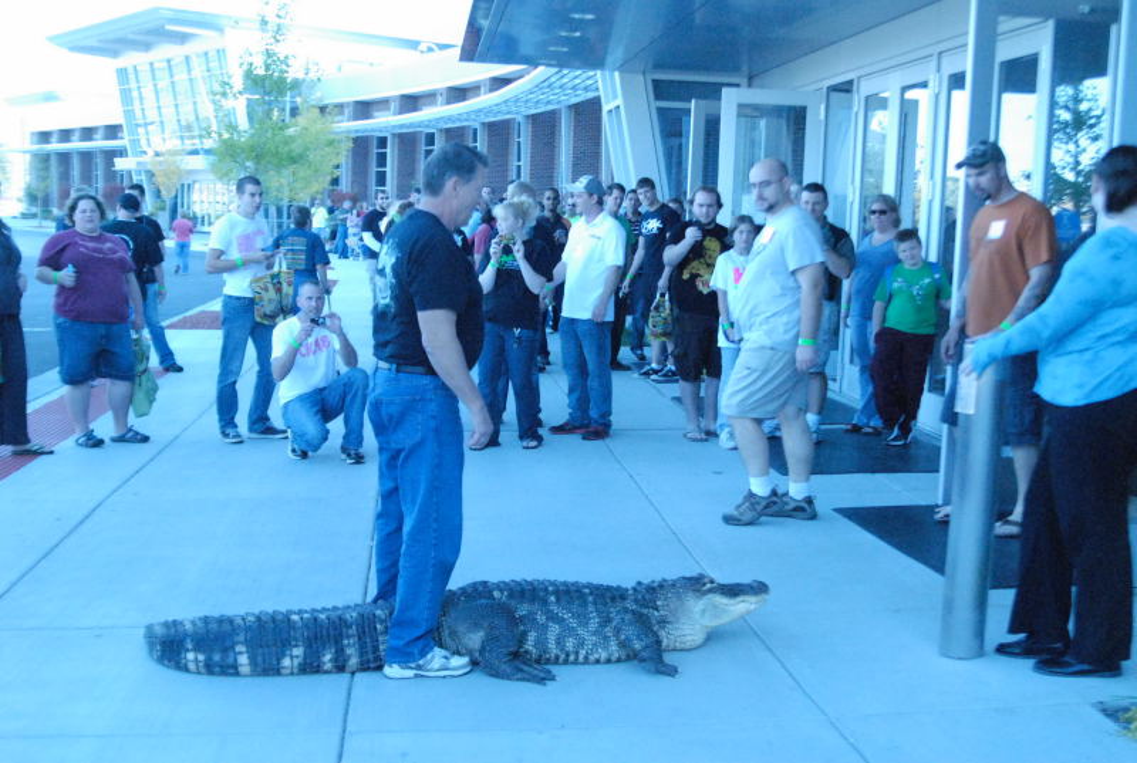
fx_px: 1329
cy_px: 382
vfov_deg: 32.0
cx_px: 568
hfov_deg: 46.3
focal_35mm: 42
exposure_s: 1/3000
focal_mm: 28
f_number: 3.2
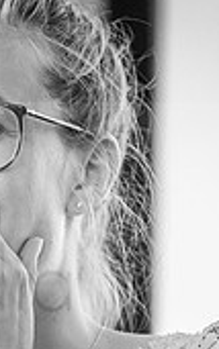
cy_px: 335
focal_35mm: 767
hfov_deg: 1.7
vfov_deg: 2.7
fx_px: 7318
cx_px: -237
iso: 6400
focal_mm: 200
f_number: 2.8
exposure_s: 1/100
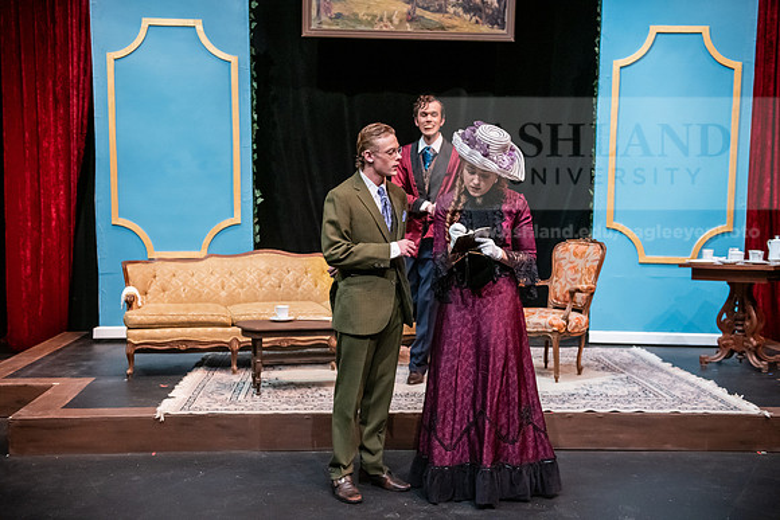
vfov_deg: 28.1
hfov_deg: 41.1
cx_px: 390
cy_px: 260
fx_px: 1040
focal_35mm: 48
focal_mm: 48
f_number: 3.2
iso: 3200
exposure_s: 1/200
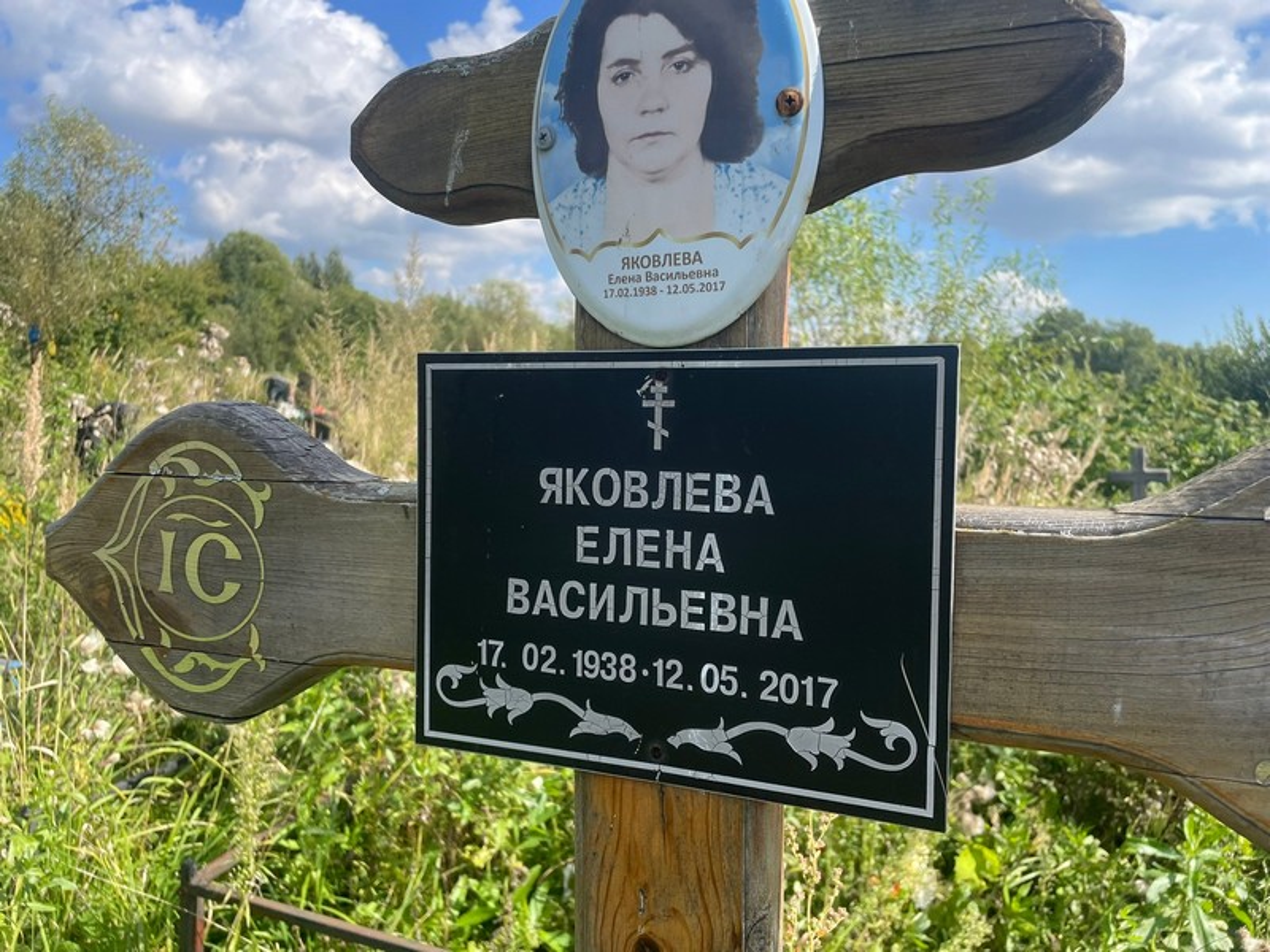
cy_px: 476
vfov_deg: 53.1
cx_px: 635
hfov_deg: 67.3
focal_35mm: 26
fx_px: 954
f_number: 1.6
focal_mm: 4.2
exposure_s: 1/1984
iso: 32
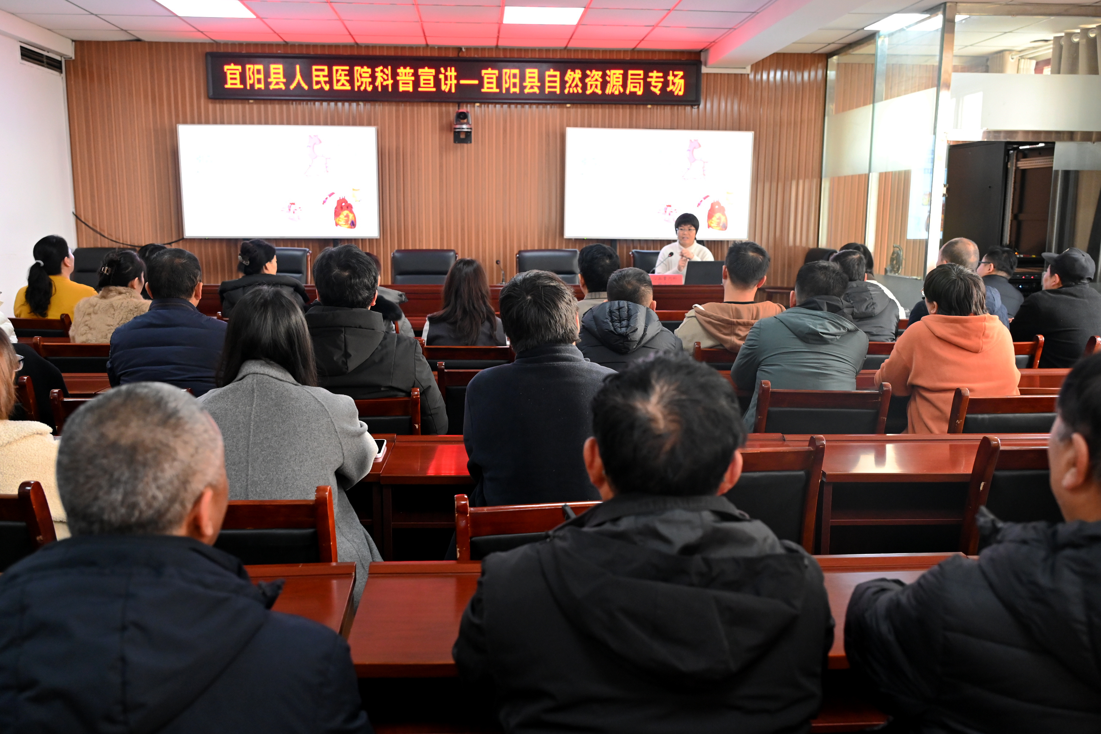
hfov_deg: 61.1
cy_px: 367
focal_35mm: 30
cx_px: 550
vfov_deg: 43.0
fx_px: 933
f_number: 4
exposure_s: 1/100
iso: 3200
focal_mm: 30.5
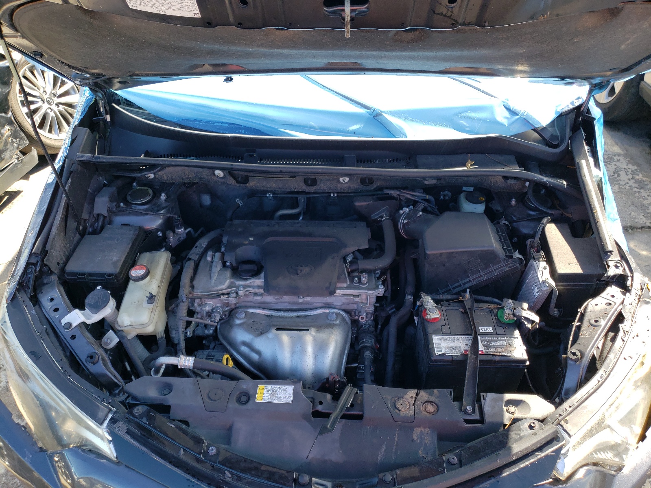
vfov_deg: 53.1
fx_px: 489
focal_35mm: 26
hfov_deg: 67.3
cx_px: 326
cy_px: 244
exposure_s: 1/476
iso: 50
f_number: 1.5
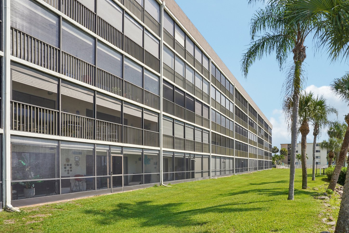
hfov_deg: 72.2
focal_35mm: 24
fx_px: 233
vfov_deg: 51.9
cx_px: 223
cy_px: 160
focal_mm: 17
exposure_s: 1/30
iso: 100
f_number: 22
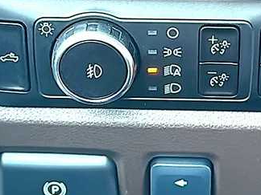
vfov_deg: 13.9
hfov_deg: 18.5
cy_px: 55
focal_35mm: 106
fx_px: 799
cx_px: 139
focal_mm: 6.86
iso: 400
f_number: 1.78
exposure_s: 1/135
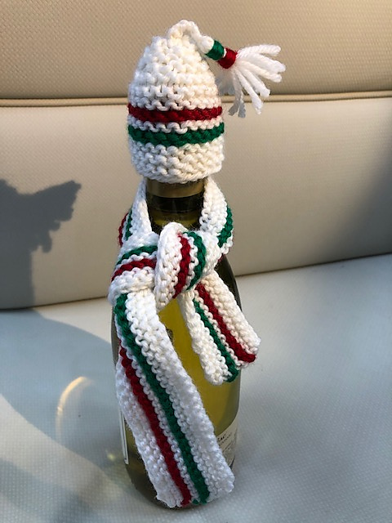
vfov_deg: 63.4
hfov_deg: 49.7
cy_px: 262
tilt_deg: -29.3
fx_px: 423
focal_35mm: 28
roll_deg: -2.6
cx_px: 196
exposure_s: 1/31
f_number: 1.8
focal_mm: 3.99
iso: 25
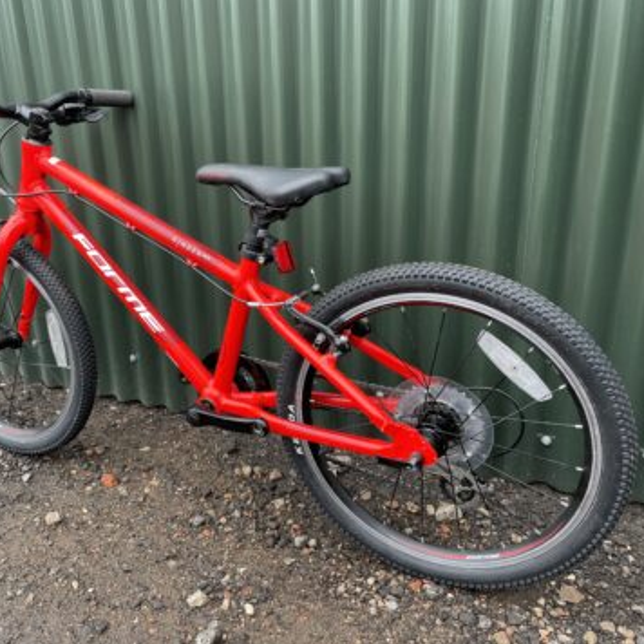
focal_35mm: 31
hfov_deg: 52.1
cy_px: 320
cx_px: 253
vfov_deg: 52.5
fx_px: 652
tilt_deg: -21.0
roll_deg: +3.0
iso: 80
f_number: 1.6
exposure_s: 1/121
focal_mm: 4.2
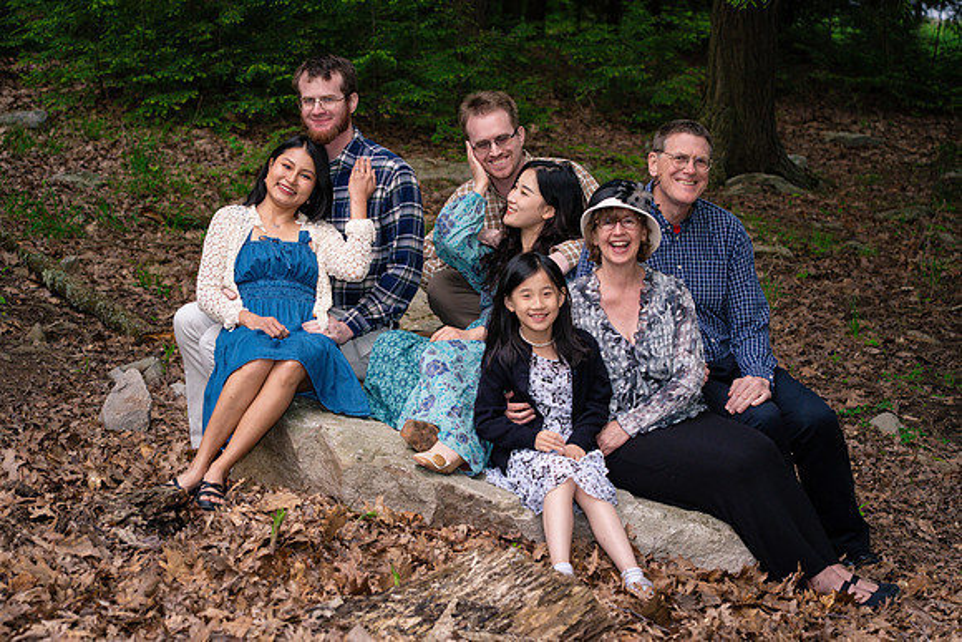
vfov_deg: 14.9
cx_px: 481
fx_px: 2458
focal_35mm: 92
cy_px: 333
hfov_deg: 22.1
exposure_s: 1/250
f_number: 5
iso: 800
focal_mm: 85
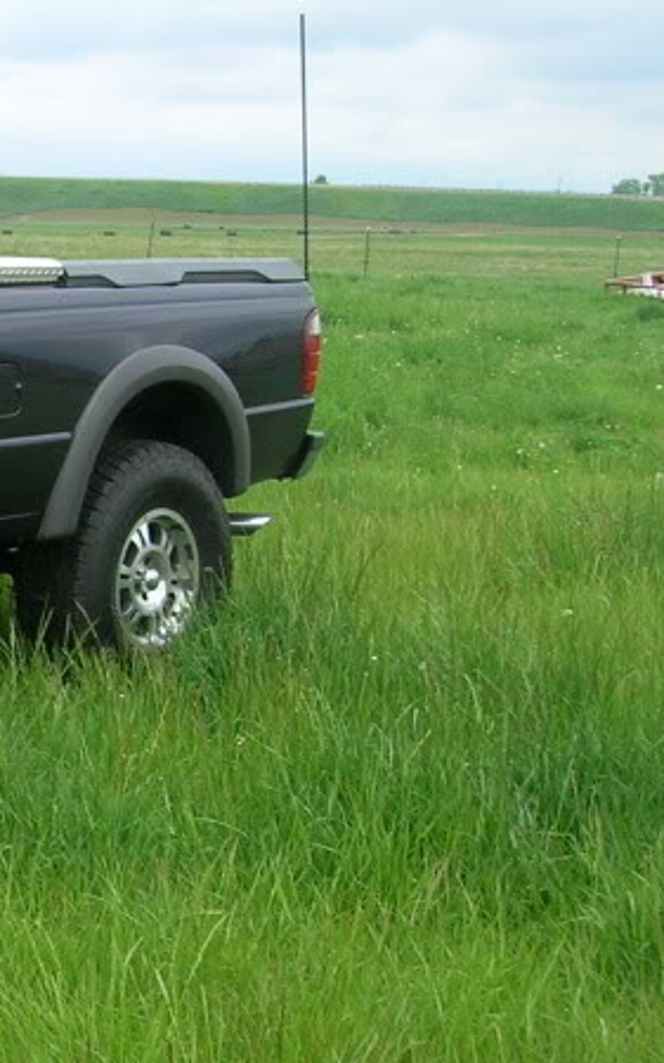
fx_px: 2376
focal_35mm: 82
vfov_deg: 25.2
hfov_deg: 14.3
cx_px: -480
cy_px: 640
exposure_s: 1/245
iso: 50
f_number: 4.9
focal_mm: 5.7
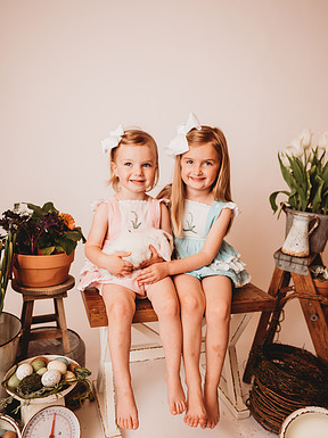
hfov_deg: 51.3
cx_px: 159
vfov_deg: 65.2
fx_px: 342
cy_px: 241
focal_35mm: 27
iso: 160
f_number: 2.5
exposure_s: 1/160
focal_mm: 24
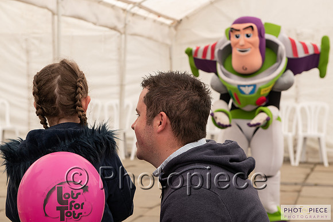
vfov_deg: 17.8
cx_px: 166
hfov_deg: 26.4
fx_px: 710
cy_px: 111
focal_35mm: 77
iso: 180
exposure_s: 1/100
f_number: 6.3
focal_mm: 70
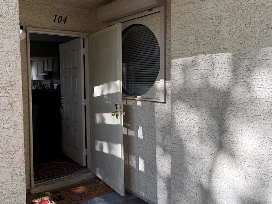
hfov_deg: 54.4
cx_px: 95
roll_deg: +1.0
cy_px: 91
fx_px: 259
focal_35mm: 33
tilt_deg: -2.5
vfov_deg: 42.9
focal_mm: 6.76
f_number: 1.78
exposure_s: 1/391
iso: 100
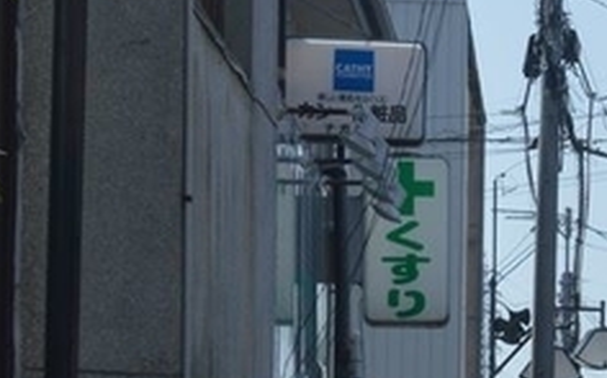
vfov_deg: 5.2
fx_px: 4115
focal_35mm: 249
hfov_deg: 7.9
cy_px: 537
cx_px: 1332
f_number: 11
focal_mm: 32
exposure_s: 1/500
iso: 400
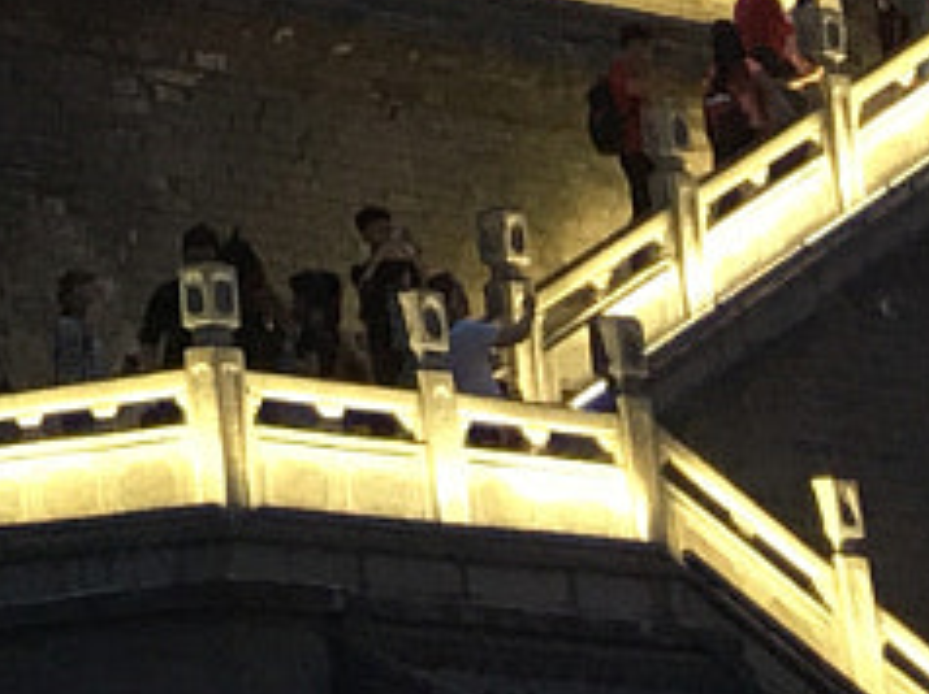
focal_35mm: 195
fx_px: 5228
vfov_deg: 6.7
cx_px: -859
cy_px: -1521
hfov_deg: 9.6
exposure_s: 1/17
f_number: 2.2
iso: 32
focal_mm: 4.15
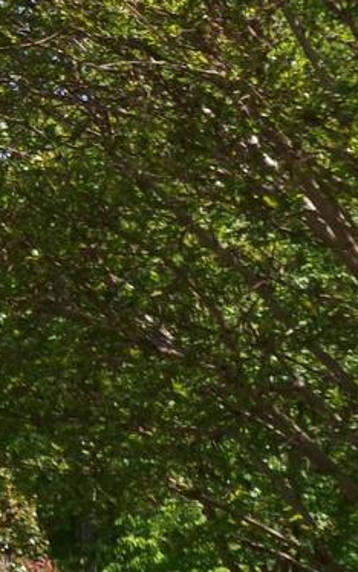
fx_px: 2355
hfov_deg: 7.6
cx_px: -718
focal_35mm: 151
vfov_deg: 13.7
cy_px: 78
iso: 100
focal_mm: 6.6
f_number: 4
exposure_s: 1/350
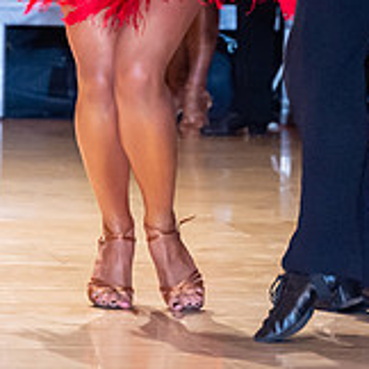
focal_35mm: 427
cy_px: -129
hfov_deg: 4.1
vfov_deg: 4.1
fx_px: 5150
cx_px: 157
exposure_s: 1/400
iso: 3200
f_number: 4
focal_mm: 120
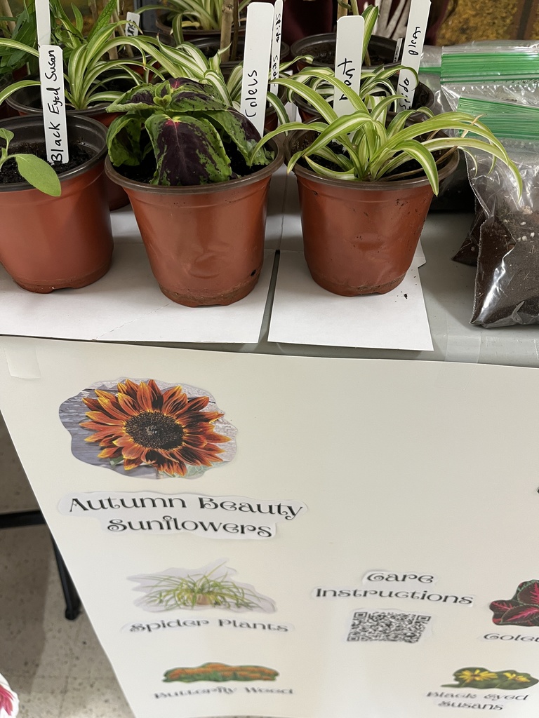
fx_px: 540
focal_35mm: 26
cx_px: 270
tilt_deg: -44.3
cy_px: 359
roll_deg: +0.3
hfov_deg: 53.1
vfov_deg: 67.3
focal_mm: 5.1
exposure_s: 1/60
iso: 125
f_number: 1.6
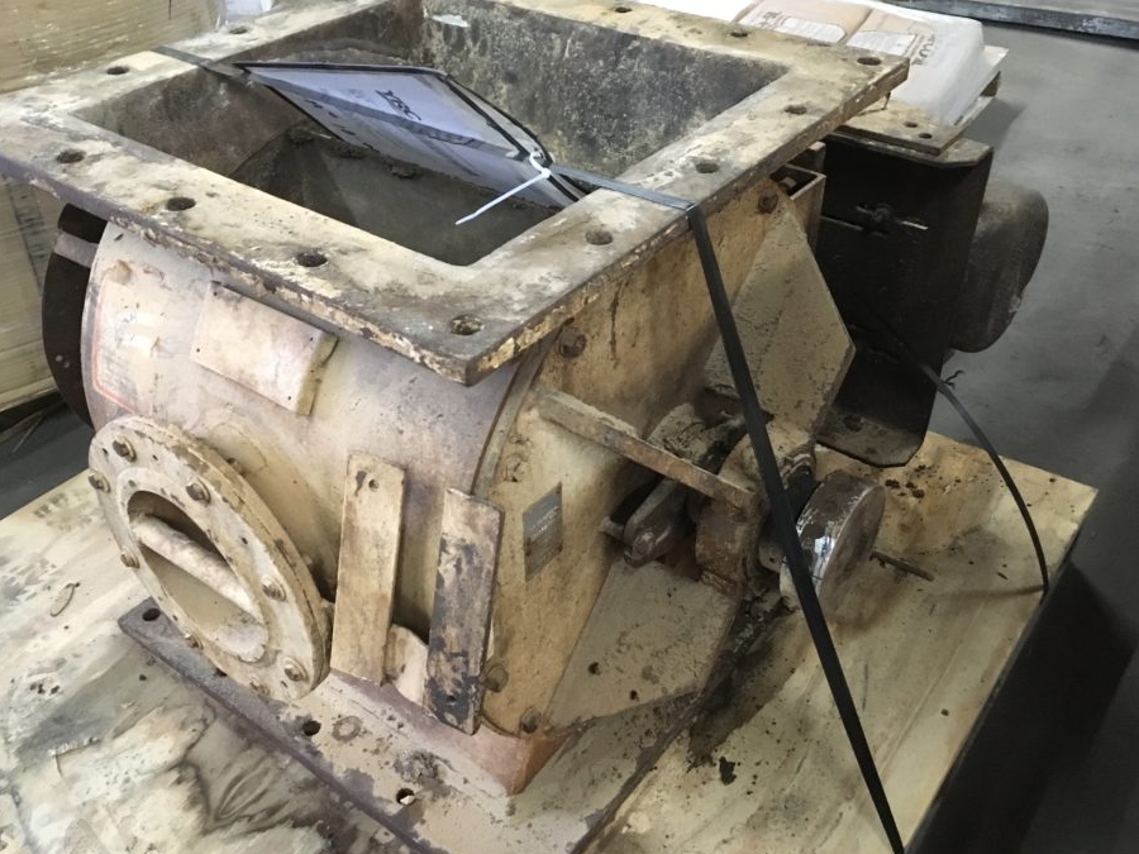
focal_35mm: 33
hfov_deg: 55.4
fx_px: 1086
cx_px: 573
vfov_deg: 42.9
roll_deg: +1.2
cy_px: 424
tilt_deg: -39.9
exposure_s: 1/15
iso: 250
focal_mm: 4.15
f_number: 2.2
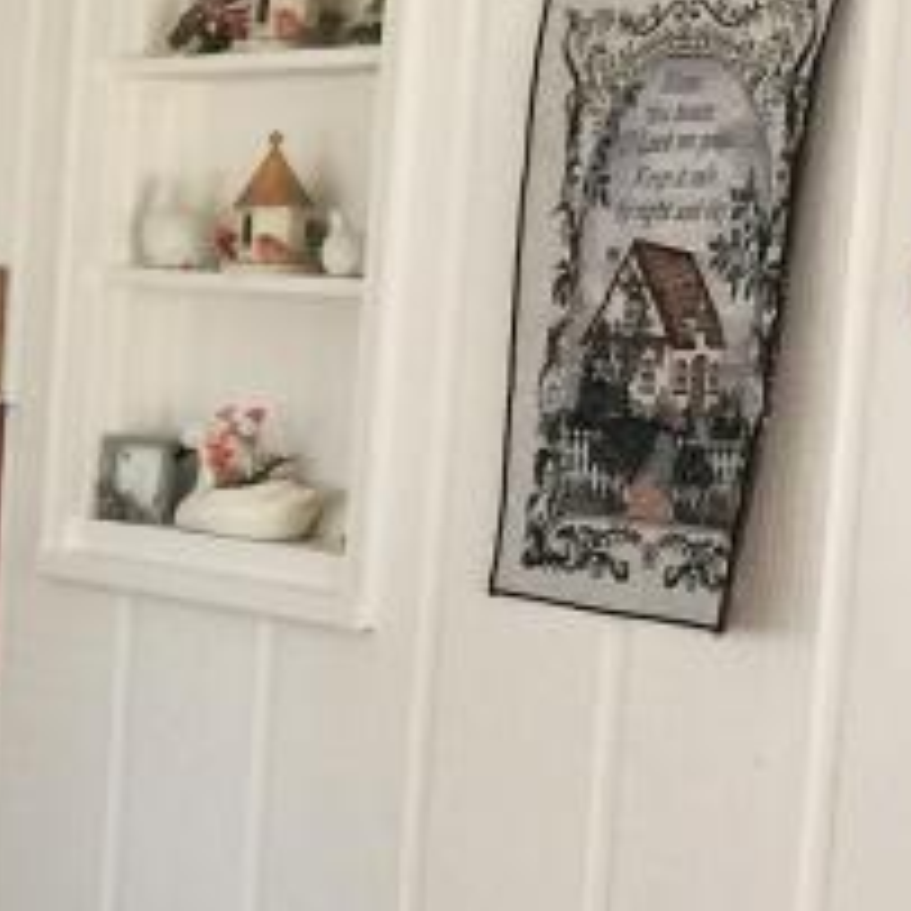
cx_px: -754
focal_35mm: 129
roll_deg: -3.4
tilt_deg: -6.1
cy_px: 705
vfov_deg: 13.5
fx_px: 3841
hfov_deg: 12.3
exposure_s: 1/30
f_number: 2.2
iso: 50
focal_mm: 4.15
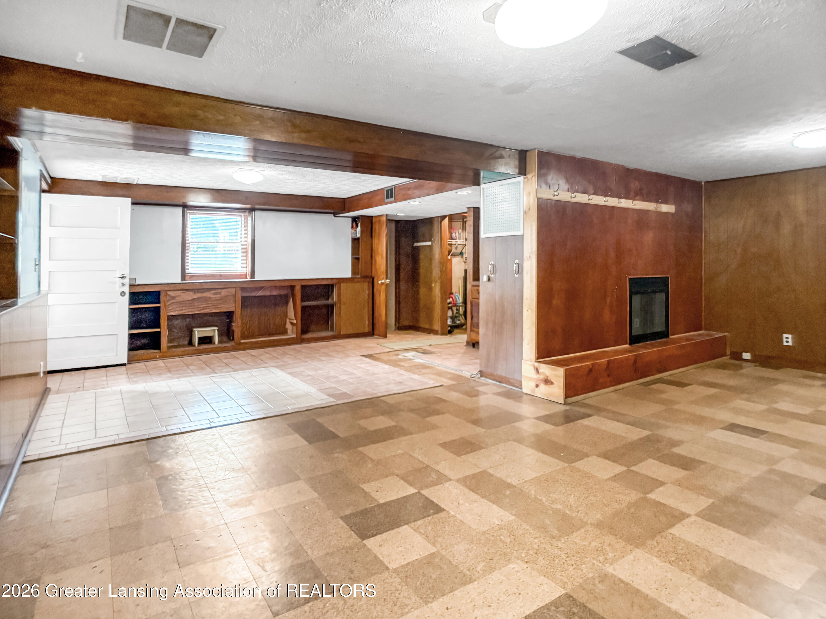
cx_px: 413
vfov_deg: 53.1
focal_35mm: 26
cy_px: 310
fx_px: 620
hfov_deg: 67.3
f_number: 1.6
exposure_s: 1/60
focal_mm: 5.96
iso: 400
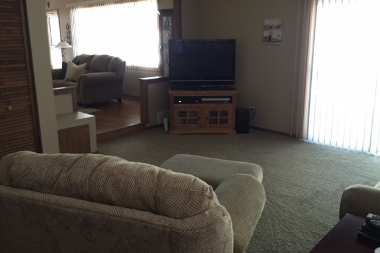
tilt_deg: -14.7
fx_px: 327
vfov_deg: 42.3
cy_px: 113
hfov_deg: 60.3
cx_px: 188
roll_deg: -0.4
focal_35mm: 31
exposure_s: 1/10
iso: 125
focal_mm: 4.15
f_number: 2.2
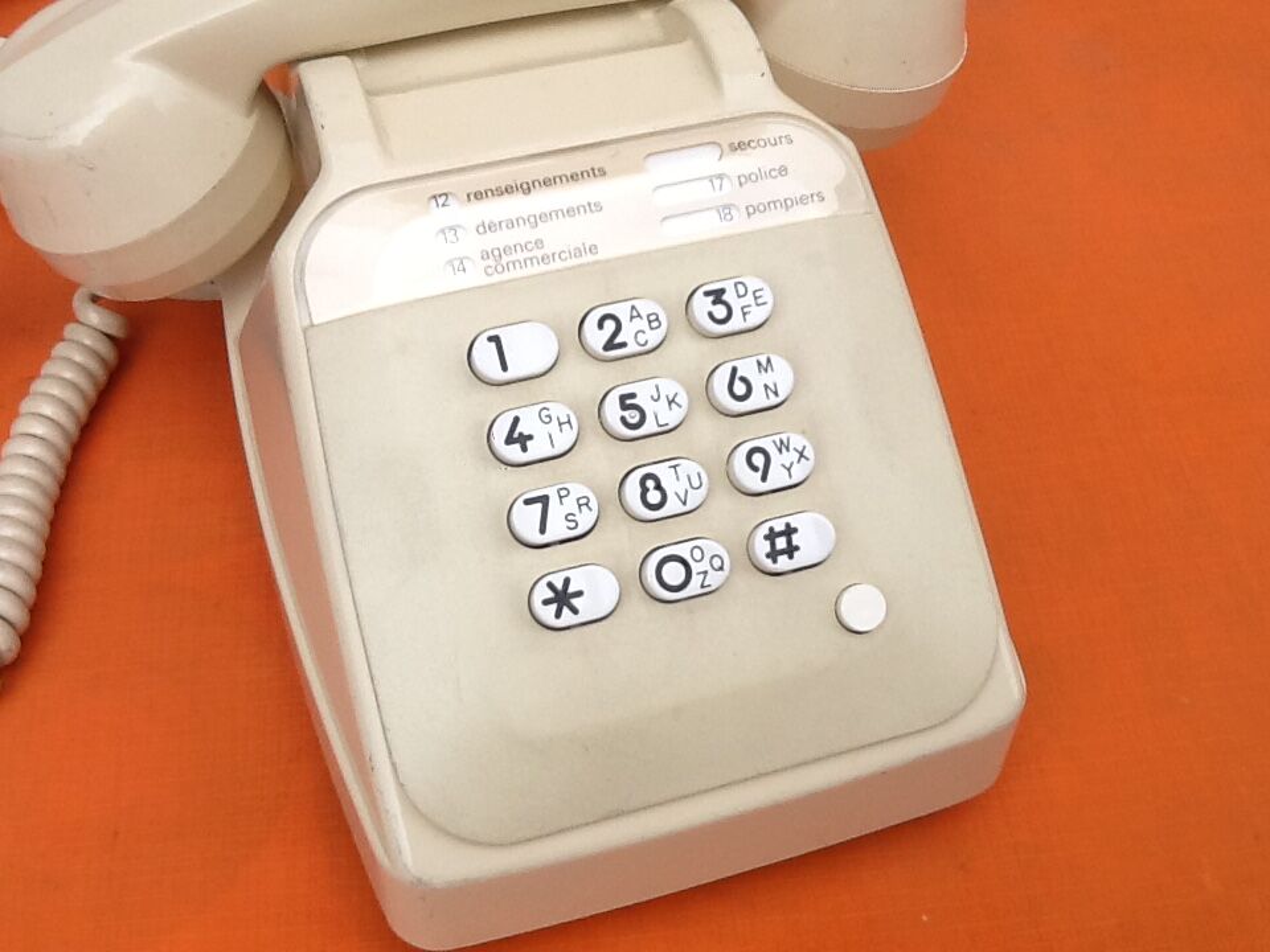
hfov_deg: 42.9
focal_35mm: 44
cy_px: 476
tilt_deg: -54.2
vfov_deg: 32.9
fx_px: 1614
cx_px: 635
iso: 40
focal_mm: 2.03
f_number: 2.4
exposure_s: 1/297
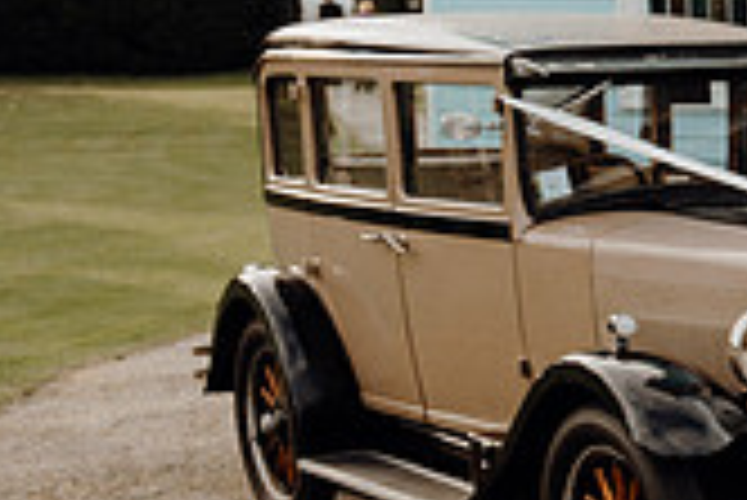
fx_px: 2617
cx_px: 1224
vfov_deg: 10.8
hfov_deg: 14.7
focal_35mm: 126
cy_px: 507
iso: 125
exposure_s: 1/500
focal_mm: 36
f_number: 3.5
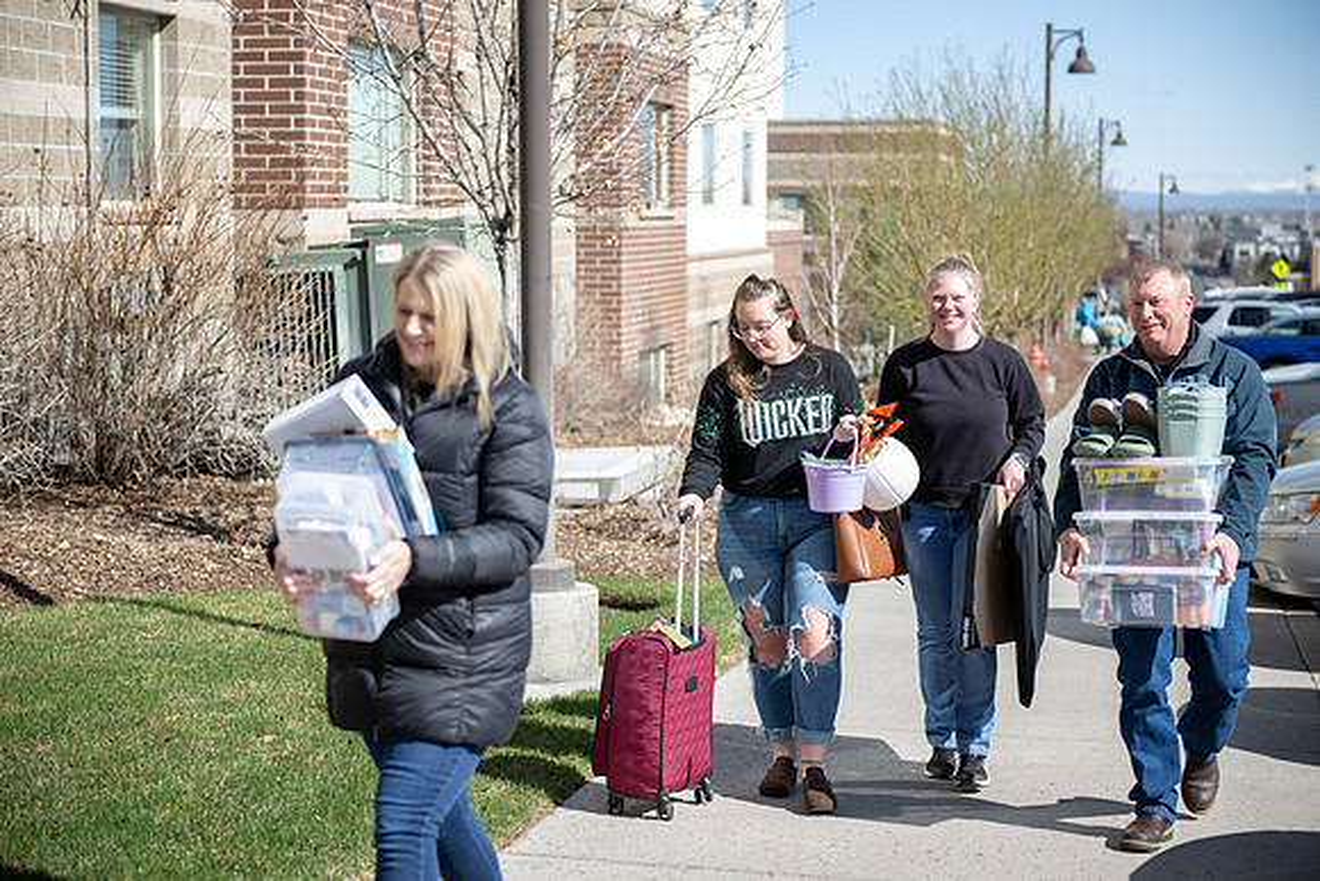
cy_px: 440
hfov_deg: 28.8
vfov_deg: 19.5
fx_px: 2567
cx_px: 660
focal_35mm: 70
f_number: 2.8
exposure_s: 1/800
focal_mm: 70
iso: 100
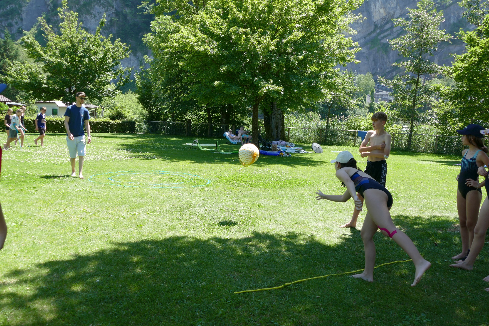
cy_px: 163
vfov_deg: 42.3
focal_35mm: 31
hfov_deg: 60.3
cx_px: 244
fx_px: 421
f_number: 3
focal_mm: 11.35
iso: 125
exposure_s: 1/640
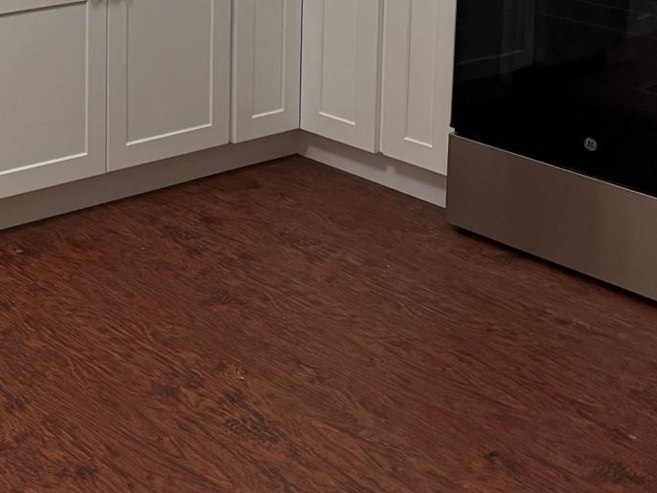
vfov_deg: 19.4
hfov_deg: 24.3
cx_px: -172
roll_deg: +1.4
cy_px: -115
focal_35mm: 71
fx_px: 1348
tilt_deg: -5.2
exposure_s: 1/120
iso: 200
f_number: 1.78
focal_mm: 6.76
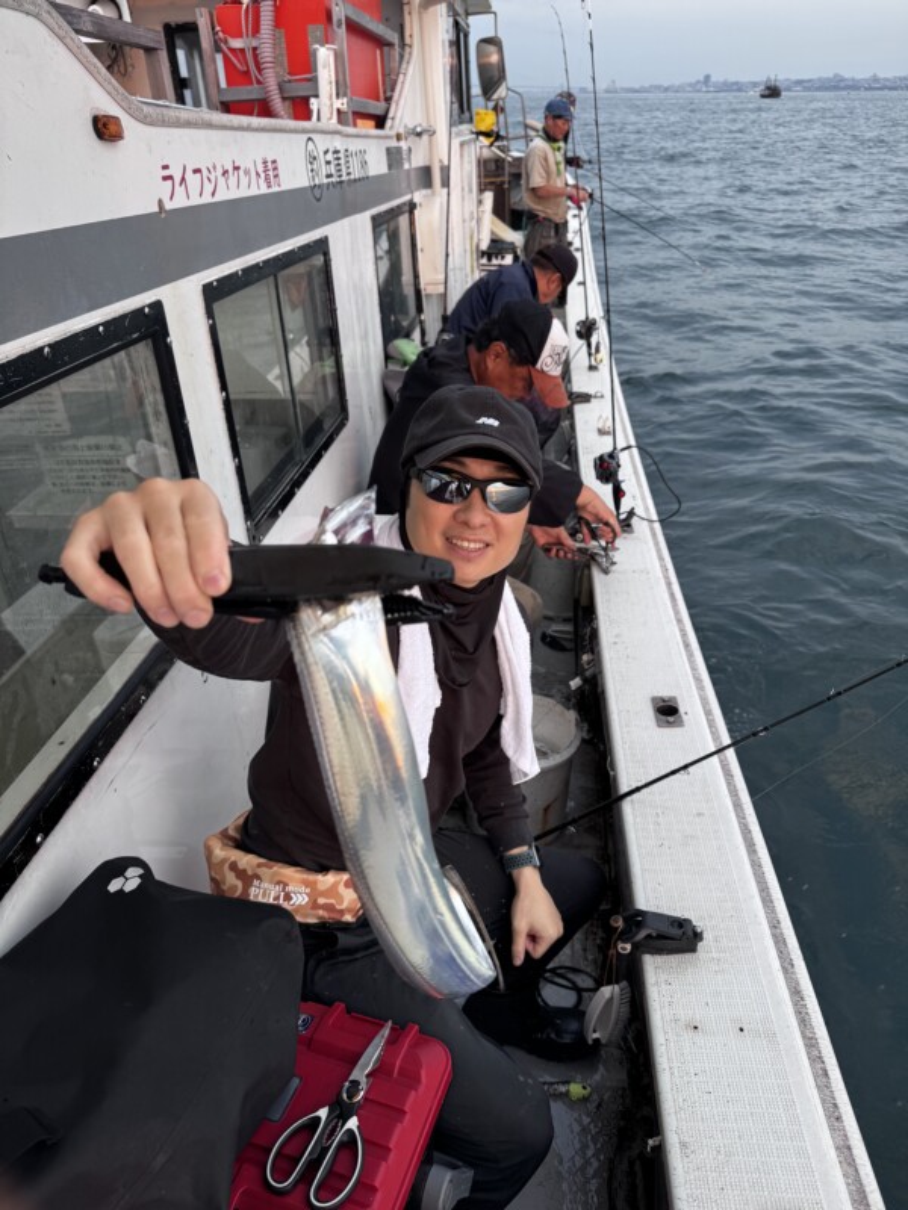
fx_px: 839
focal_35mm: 24
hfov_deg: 56.8
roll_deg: +0.0
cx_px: 454
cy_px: 605
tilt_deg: -29.6
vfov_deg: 71.6
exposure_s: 1/121
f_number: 1.78
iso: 64
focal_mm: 6.76
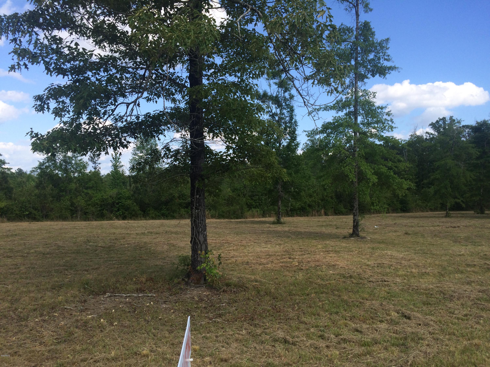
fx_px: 411
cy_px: 184
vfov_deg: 48.2
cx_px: 245
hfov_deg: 61.7
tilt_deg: +1.1
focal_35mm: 29
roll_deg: +1.0
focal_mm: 4.15
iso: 32
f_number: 2.2
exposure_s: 1/1466
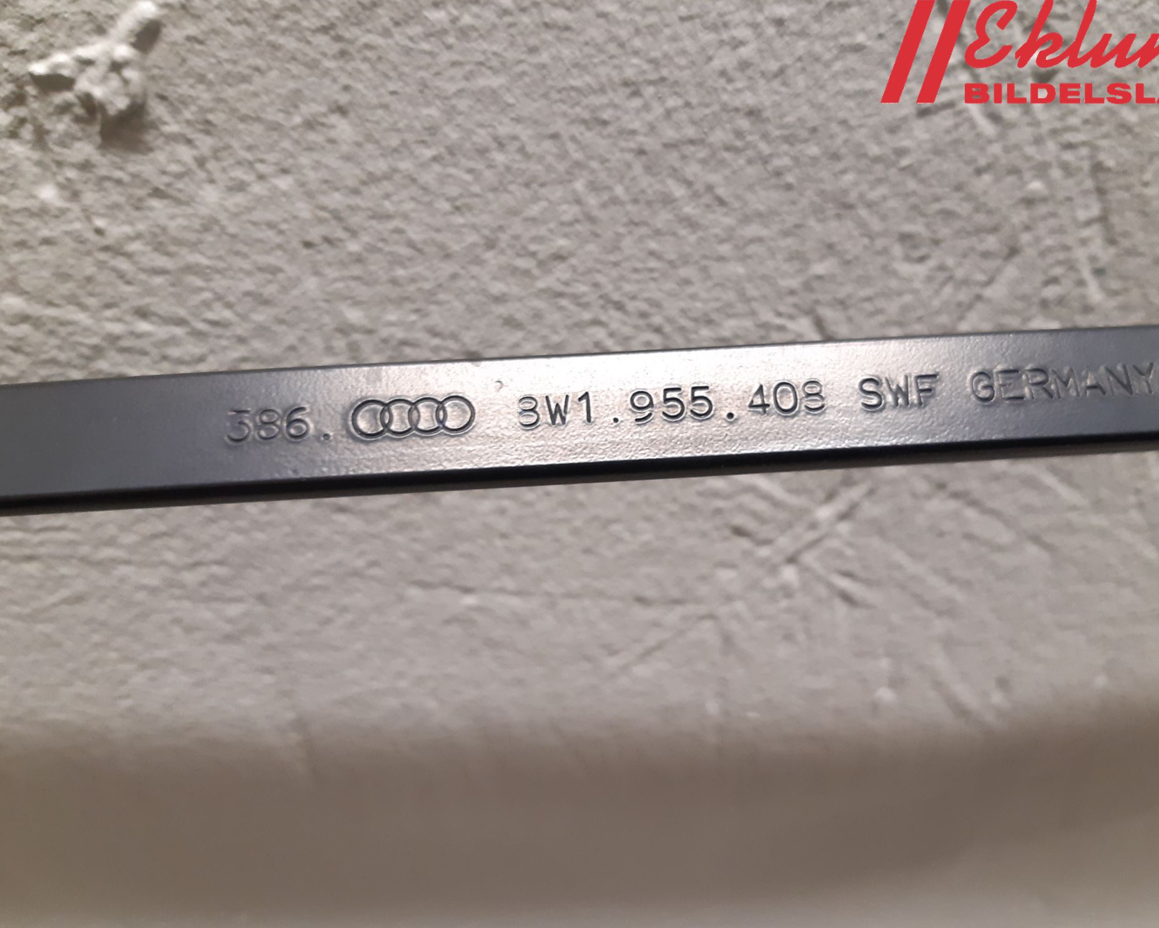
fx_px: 961
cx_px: 624
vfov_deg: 51.5
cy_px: 477
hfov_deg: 62.1
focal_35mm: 28
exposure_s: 1/33
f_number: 1.7
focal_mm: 3.93
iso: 200
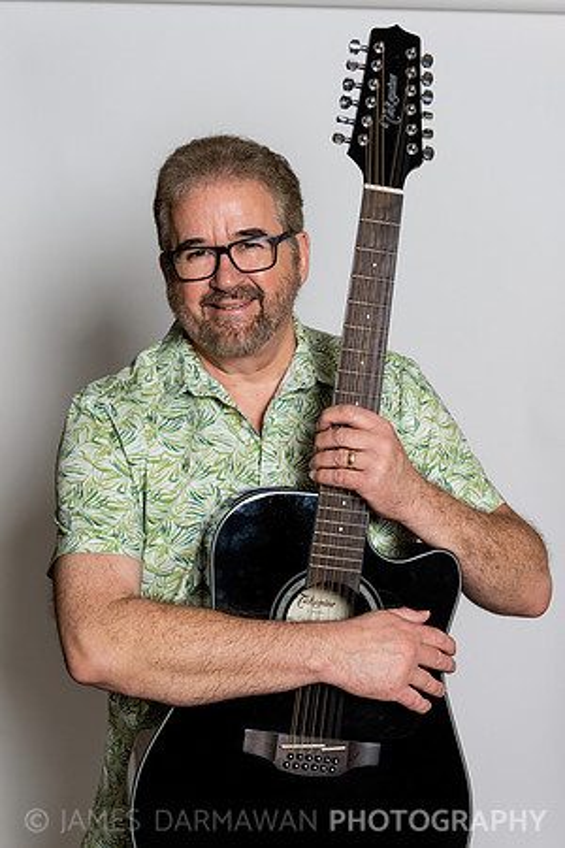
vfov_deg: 32.4
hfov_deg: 21.9
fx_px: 1459
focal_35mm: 62
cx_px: 282
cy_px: 424
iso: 100
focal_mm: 62
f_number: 5
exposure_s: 1/250
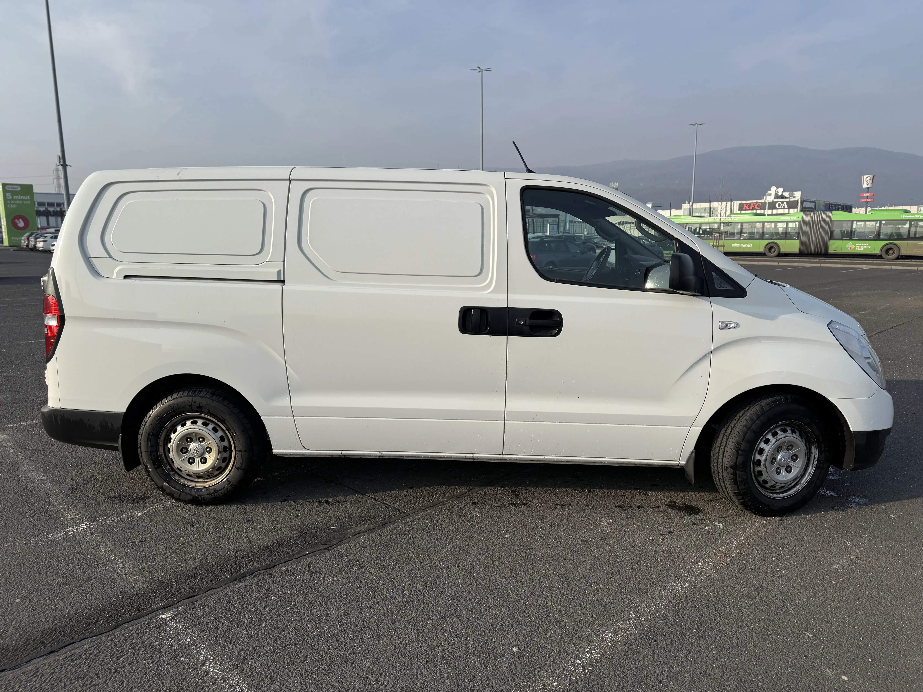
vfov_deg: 56.8
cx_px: 462
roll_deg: +0.6
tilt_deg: -9.1
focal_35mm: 24
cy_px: 346
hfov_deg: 71.6
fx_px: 640
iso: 80
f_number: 1.78
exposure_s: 1/4673
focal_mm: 6.76
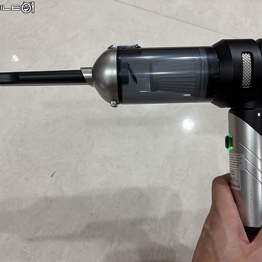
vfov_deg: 52.5
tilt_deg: -62.4
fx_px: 265
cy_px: 132
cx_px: 146
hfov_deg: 52.4
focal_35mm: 31
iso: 200
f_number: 1.6
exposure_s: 1/60
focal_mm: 5.96
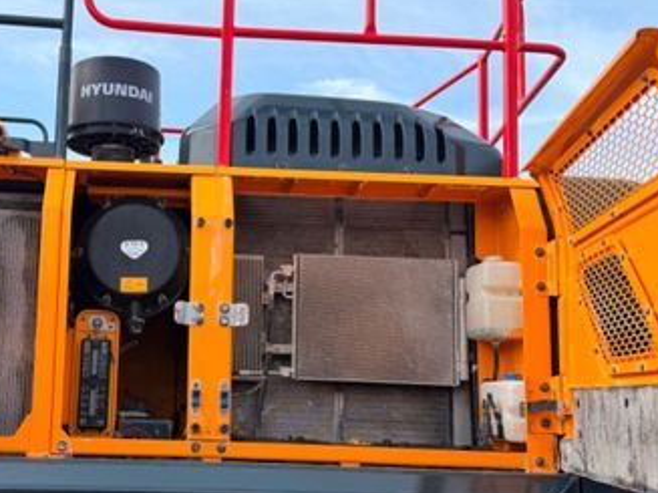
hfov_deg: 42.0
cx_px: 185
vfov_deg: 32.8
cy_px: 282
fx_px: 836
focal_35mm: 44
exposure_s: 1/1812
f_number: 1.78
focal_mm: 6.76
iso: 100
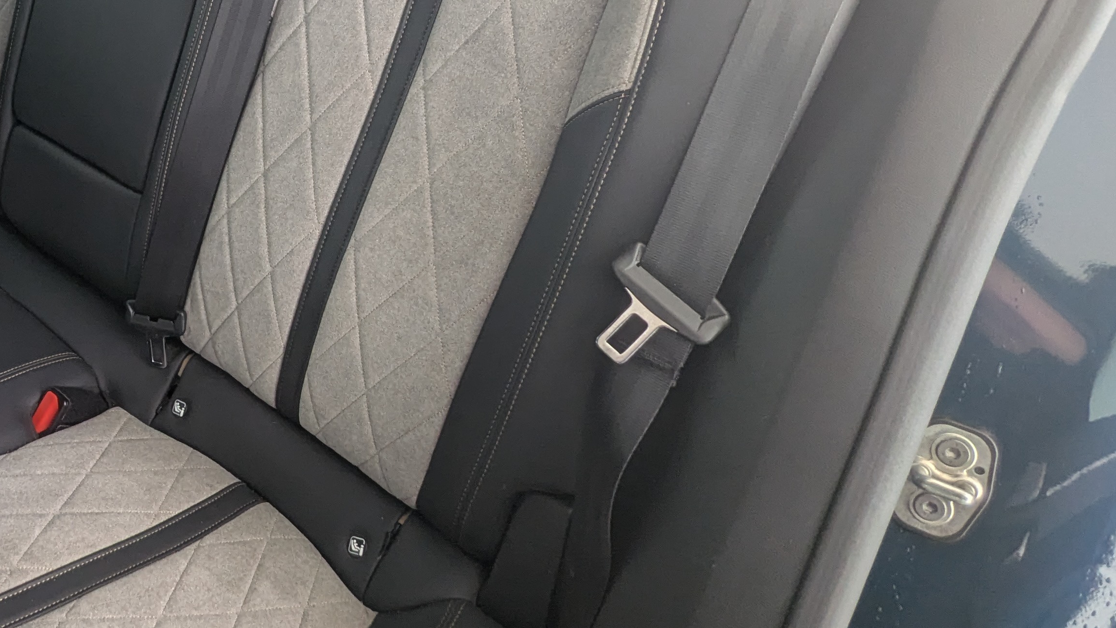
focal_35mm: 31
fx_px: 917
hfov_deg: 58.4
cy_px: 202
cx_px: 243
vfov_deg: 37.3
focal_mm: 2.35
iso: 46
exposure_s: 1/33.3
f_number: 2.2
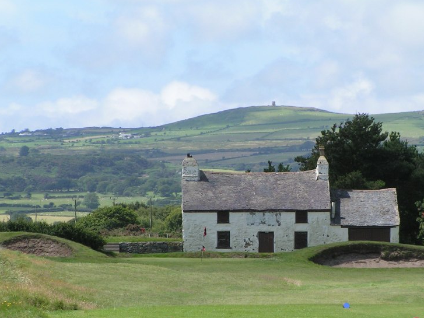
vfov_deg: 5.0
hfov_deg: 6.7
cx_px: 280
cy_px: 214
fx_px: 3637
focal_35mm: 297
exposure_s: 1/320
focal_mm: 33
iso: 50
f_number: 7.1
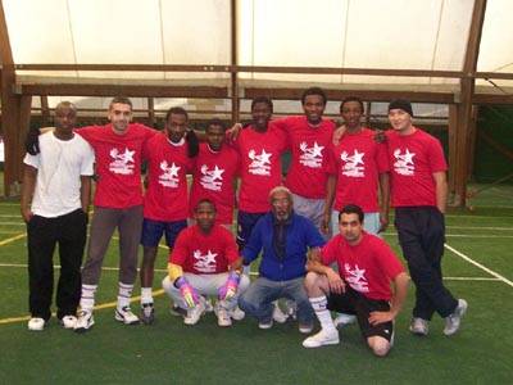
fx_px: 667
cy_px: 192
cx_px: 256
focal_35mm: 45
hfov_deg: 42.1
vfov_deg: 32.2
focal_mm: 7.6
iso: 200
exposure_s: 1/73.1
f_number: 3
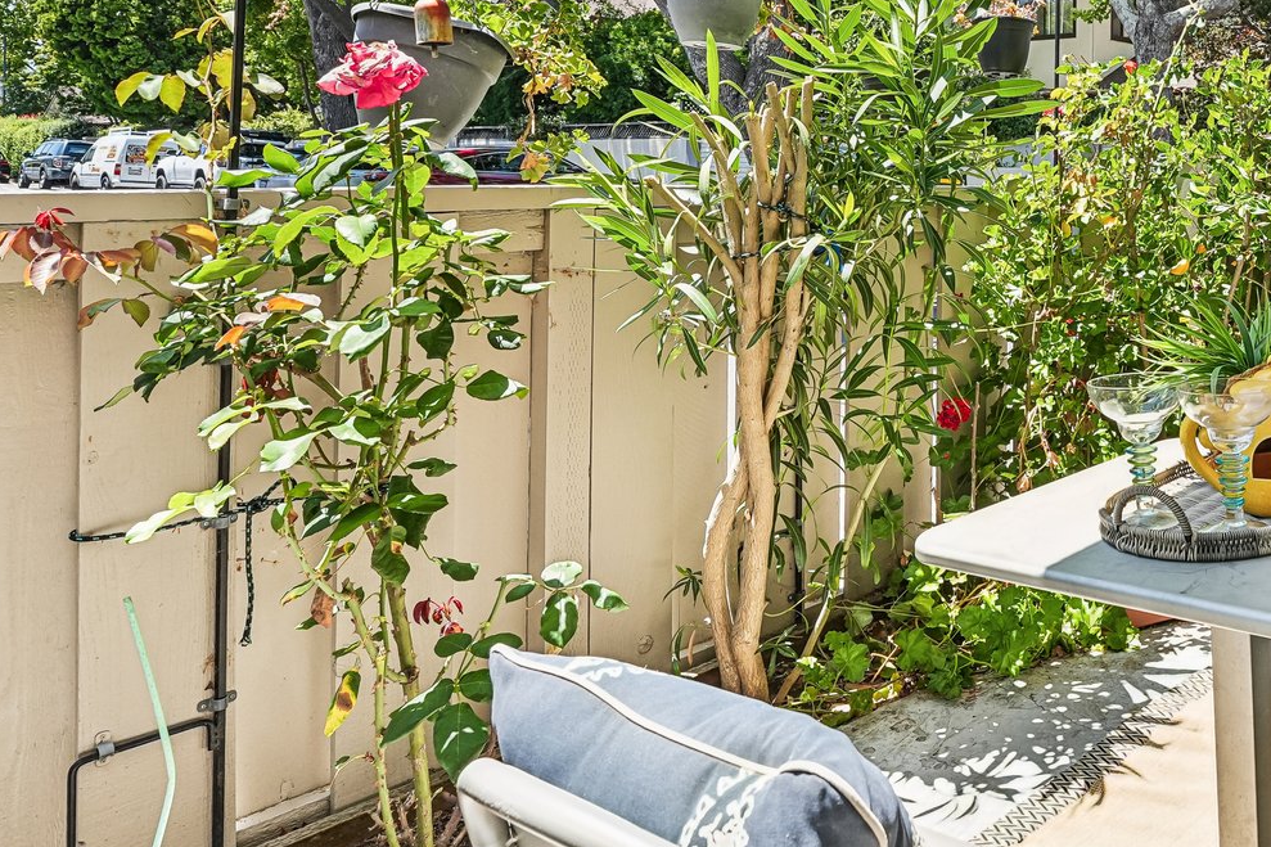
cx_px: 1230
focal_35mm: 29
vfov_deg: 42.9
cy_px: 172
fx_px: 1024
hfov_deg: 52.5
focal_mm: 14
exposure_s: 1/250
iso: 640
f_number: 8
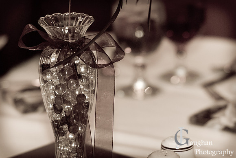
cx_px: 118
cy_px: 79
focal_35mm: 292
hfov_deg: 7.0
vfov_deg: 4.7
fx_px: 1919
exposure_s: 1/60
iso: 640
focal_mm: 195
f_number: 2.8
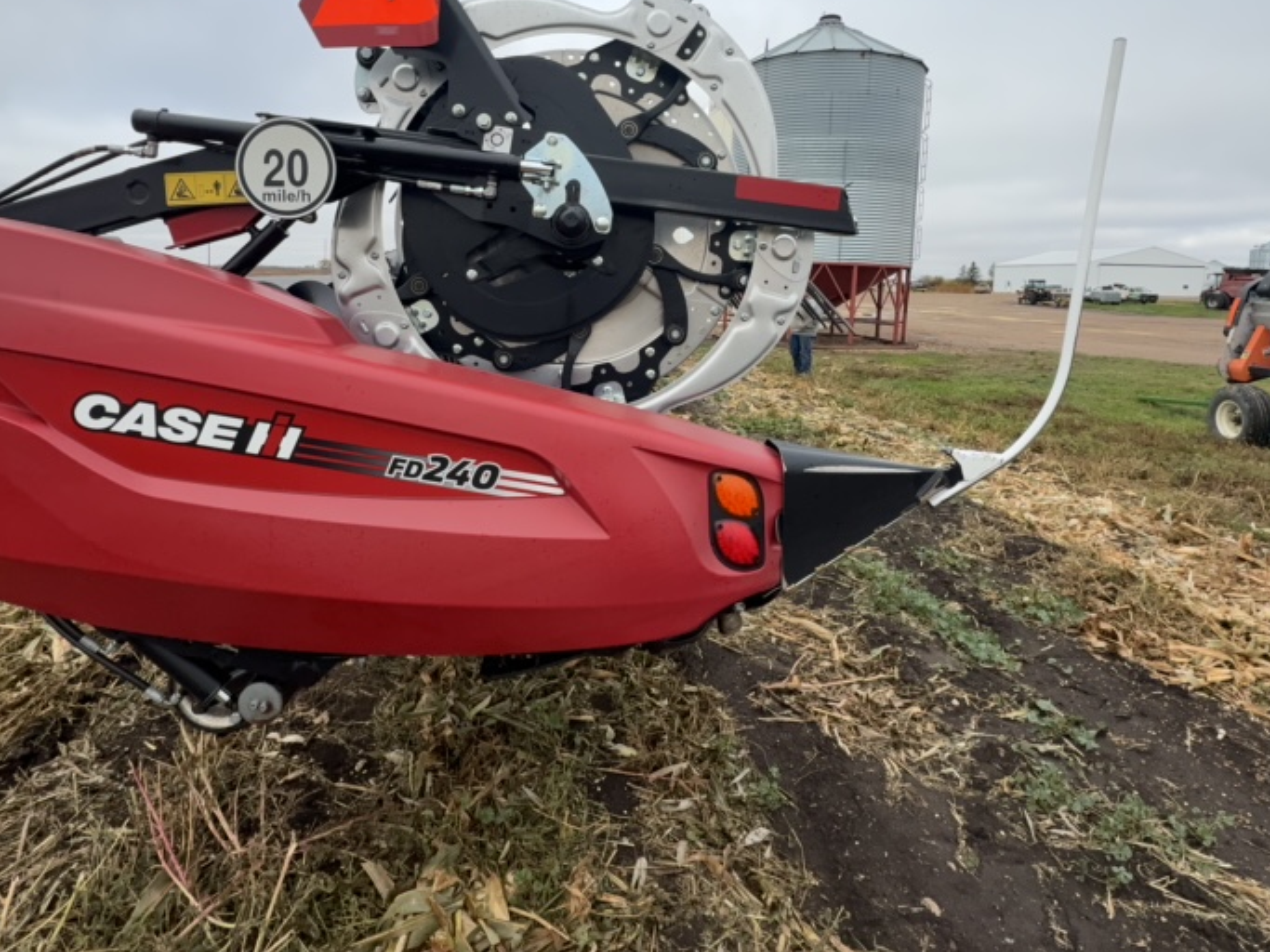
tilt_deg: -7.1
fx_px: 770
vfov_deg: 62.1
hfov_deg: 79.0
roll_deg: +1.3
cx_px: 610
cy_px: 329
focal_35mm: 21
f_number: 2.2
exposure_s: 1/402
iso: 20
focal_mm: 2.22
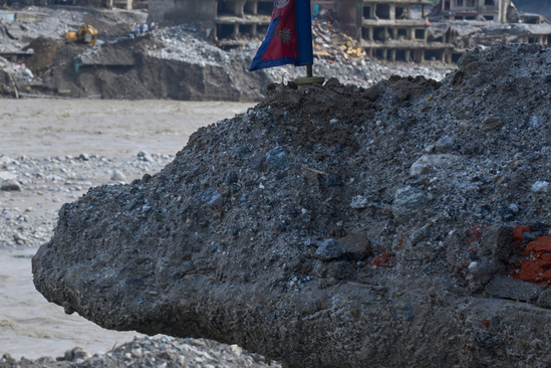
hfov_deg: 18.4
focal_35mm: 110
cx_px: 91
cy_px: 158
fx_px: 1683
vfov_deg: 12.4
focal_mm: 59
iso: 500
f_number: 18
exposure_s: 1/100
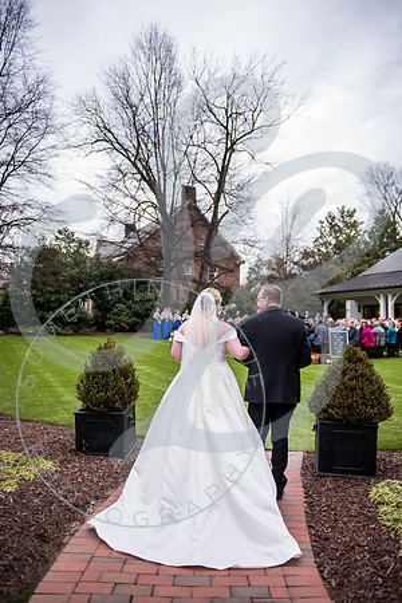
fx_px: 469
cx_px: 201
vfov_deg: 65.5
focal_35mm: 28
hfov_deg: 46.4
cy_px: 302
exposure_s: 1/200
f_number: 2.8
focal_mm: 28
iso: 100
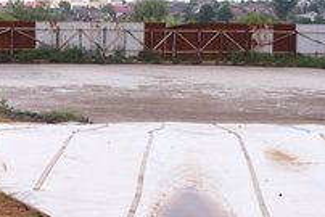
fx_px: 786
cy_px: 72
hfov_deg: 23.3
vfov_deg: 15.7
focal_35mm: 87
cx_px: 106
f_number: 6.3
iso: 100
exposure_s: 1/160
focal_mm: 44
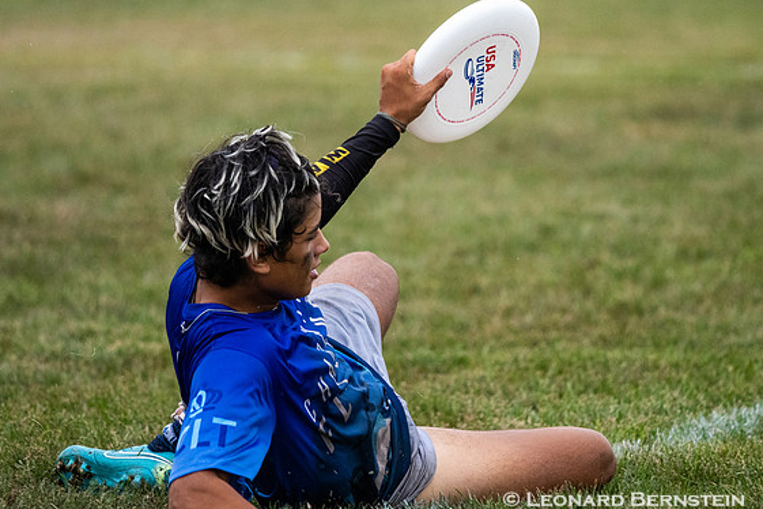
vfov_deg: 2.5
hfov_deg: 3.8
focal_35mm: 542
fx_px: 11486
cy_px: 225
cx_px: 421
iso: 1600
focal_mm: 300
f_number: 4
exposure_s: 1/2000
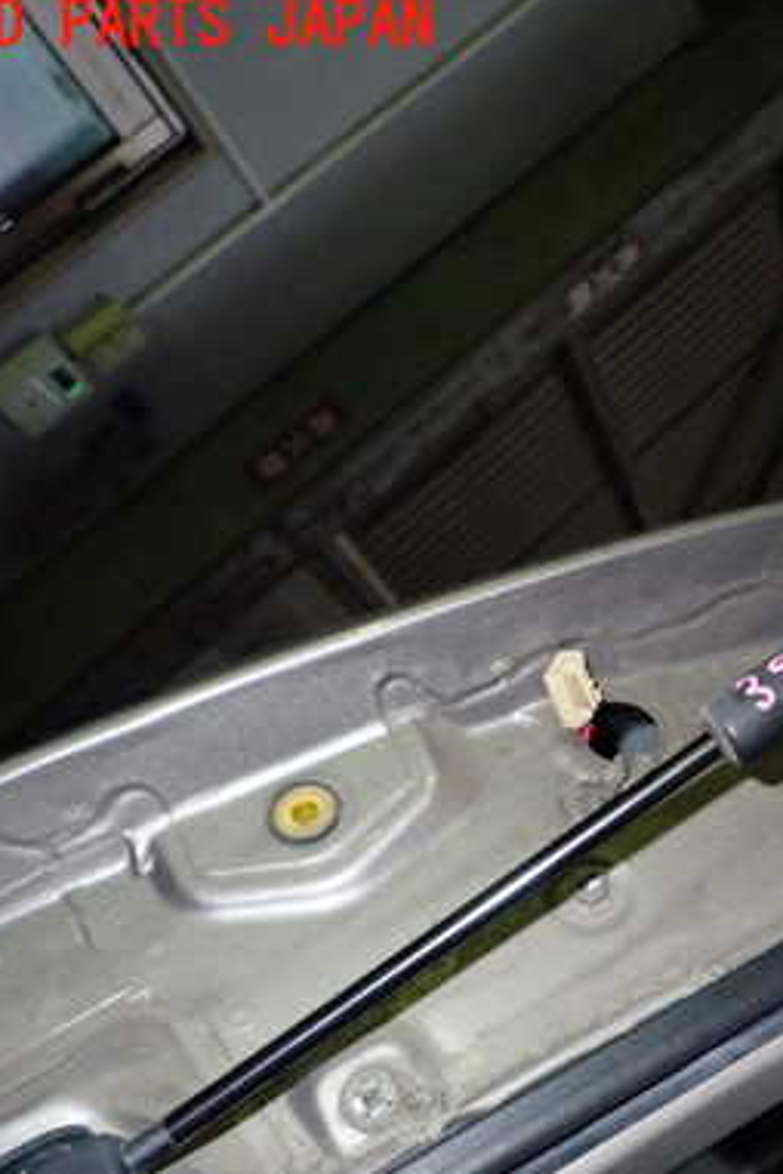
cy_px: 681
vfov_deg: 47.2
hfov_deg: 30.2
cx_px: 798
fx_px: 1338
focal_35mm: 41
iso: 640
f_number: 5.6
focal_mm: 4.5
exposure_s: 1/30
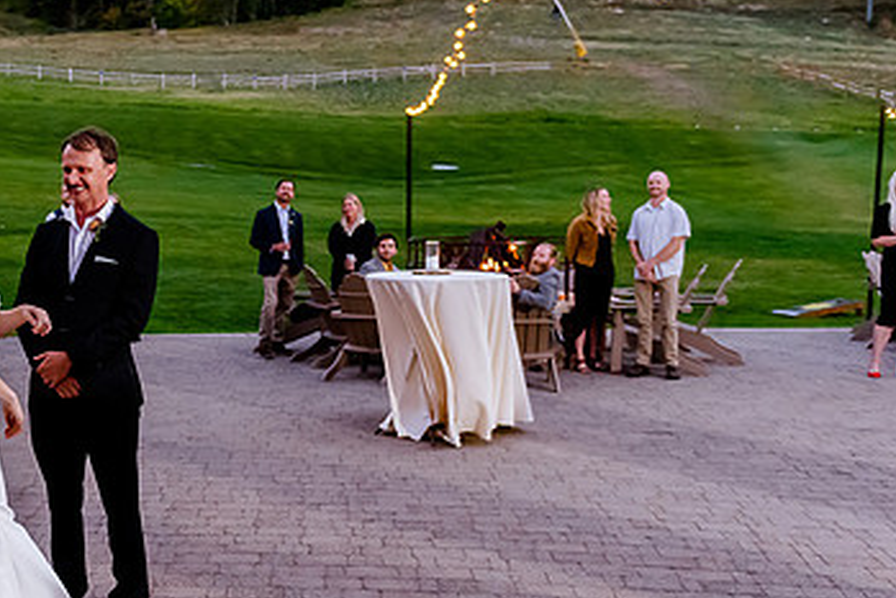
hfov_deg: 35.4
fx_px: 1344
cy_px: 297
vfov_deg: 25.1
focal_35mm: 54
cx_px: 155
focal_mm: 28
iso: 3200
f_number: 2.8
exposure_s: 1/250
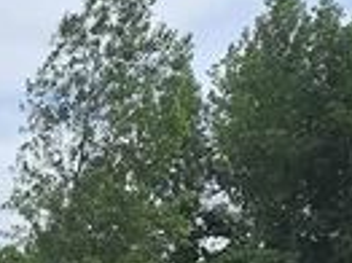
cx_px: -70
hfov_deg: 18.3
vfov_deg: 13.3
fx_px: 1036
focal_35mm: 102
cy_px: 437
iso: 40
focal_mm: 2.2
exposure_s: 1/1962
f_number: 1.9
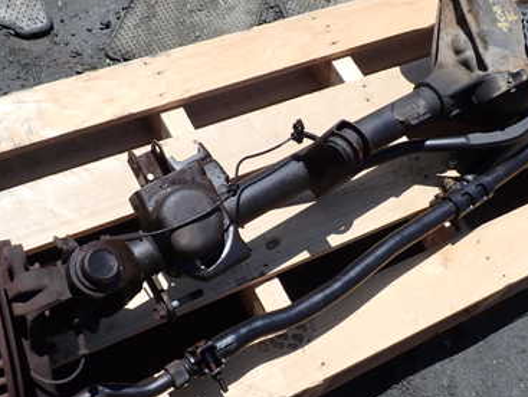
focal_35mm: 49
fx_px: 748
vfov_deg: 29.7
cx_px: 304
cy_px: 163
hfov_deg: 38.8
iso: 100
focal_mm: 5.4
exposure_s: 1/1000
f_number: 3.2
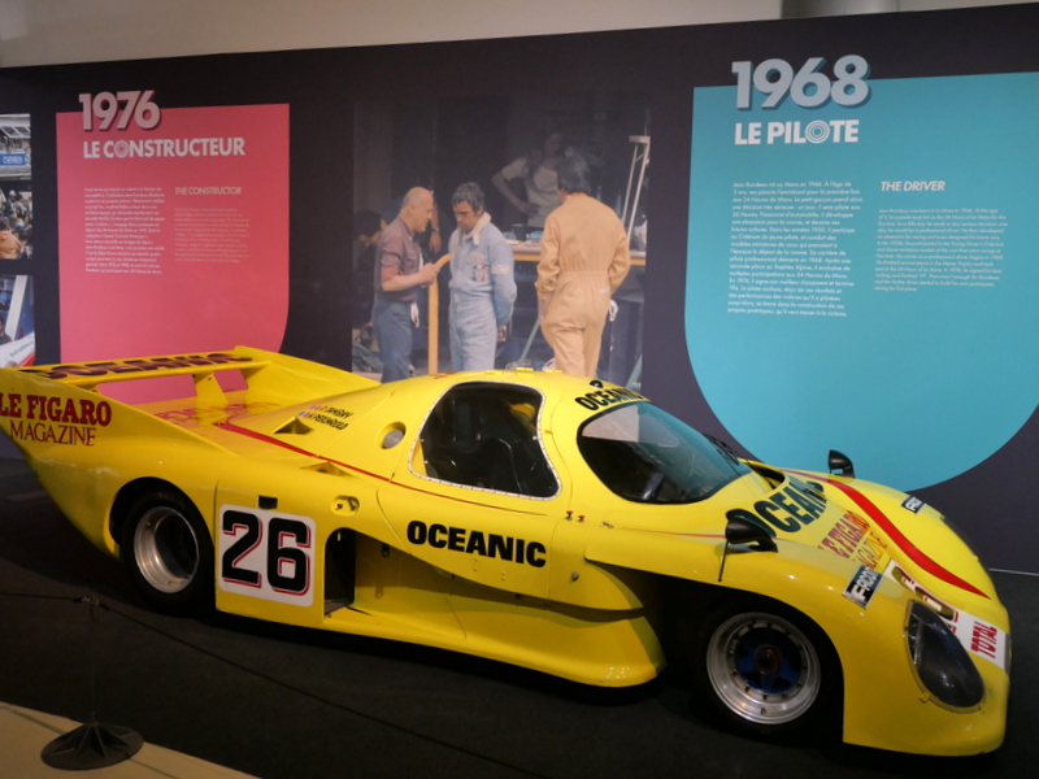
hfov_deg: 56.8
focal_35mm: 32
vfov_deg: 44.2
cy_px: 390
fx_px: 960
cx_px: 520
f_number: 3.9
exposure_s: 1/60
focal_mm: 16
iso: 800
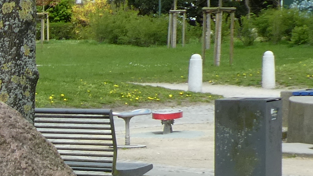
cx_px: -223
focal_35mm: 191
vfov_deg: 6.3
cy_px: 241
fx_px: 1586
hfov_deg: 10.7
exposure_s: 1/250
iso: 80
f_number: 3.7
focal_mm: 6.3
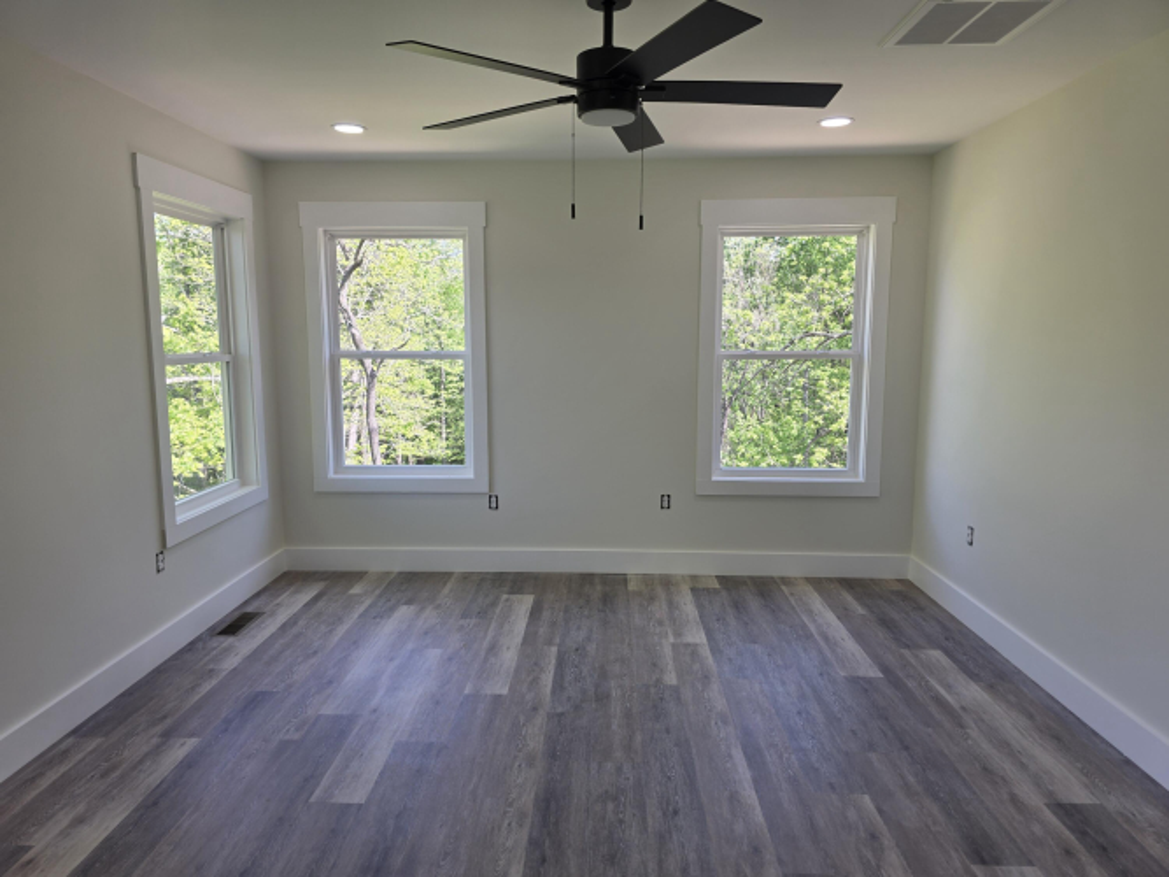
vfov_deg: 58.9
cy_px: 438
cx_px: 584
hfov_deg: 73.9
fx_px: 777
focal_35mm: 23
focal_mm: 6.3
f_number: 1.7
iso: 32
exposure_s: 1/120
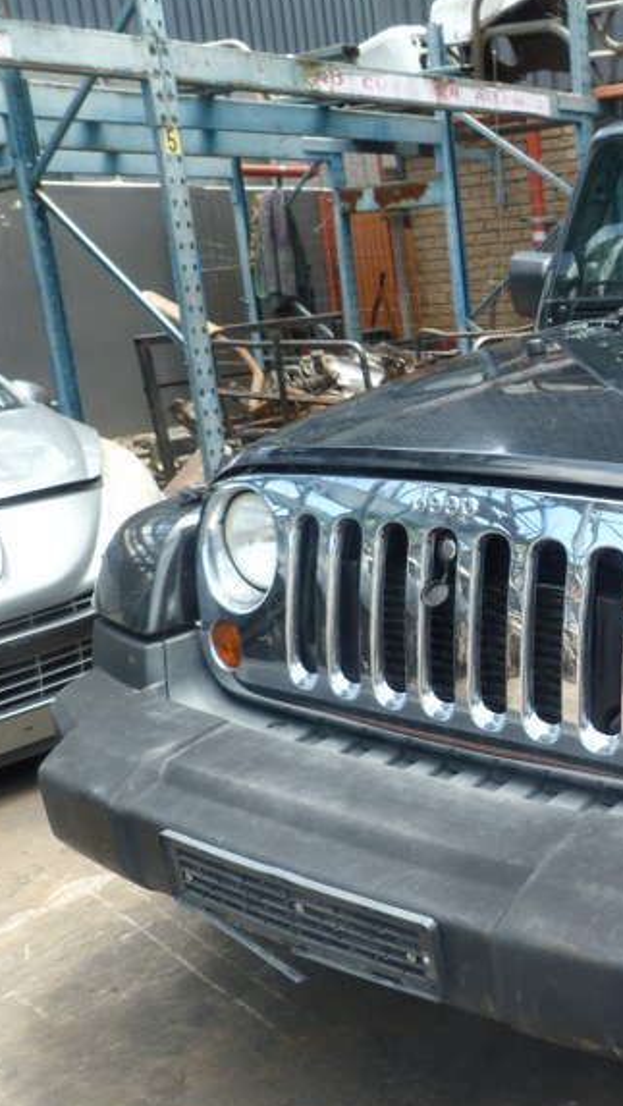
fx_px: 1114
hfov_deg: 28.2
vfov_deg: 52.8
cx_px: 696
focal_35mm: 38
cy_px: 566
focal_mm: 4.5
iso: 80
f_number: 4
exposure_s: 1/100
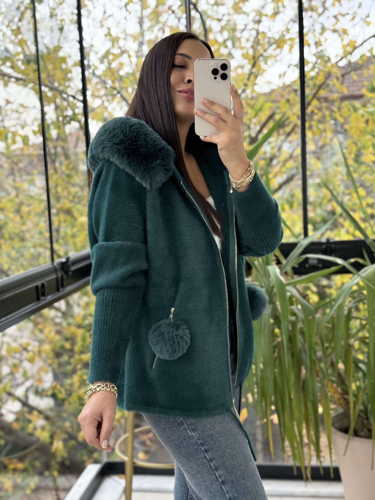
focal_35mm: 48
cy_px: 250
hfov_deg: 30.3
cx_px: 188
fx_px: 693
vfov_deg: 39.7
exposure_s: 1/142
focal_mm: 6.76
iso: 200
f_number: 1.78
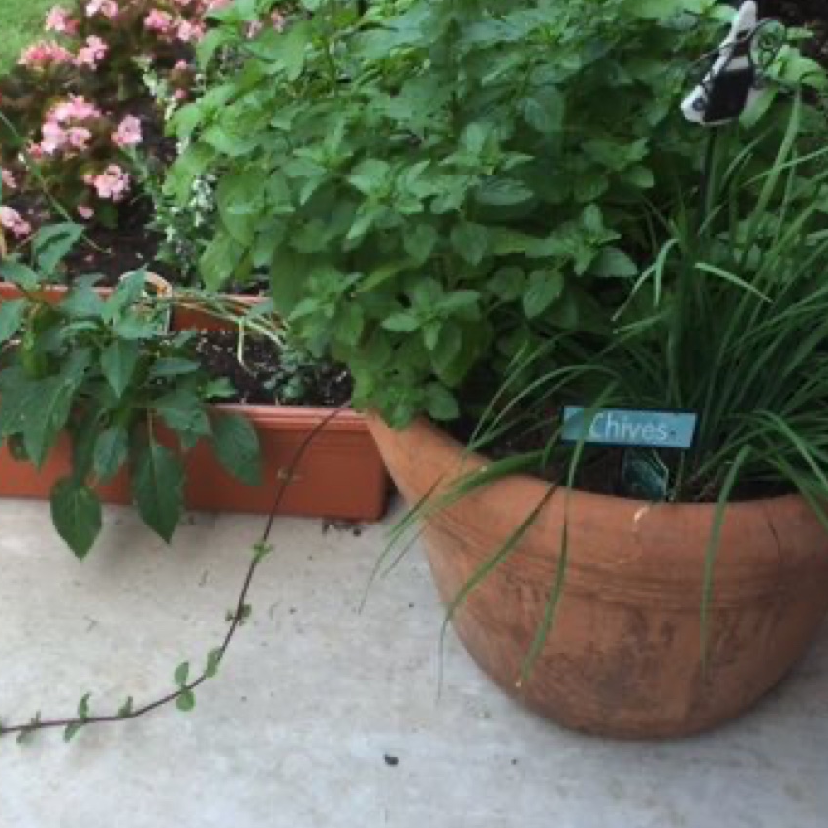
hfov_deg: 35.3
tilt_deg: -33.1
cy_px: 292
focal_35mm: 48
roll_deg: +0.0
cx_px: 390
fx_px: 1299
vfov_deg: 35.1
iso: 50
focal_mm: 4.15
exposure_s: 1/120
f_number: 2.2
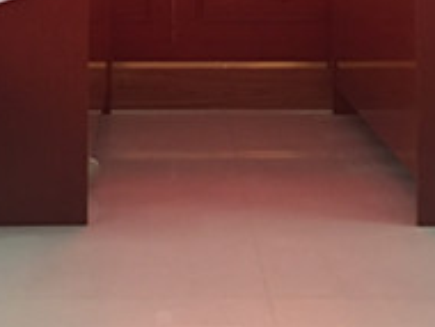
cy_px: -157
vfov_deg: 14.1
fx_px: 1246
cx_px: 183
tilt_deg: +2.7
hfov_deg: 19.8
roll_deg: +0.5
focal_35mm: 99
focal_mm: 4.15
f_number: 2.2
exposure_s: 1/33
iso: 160
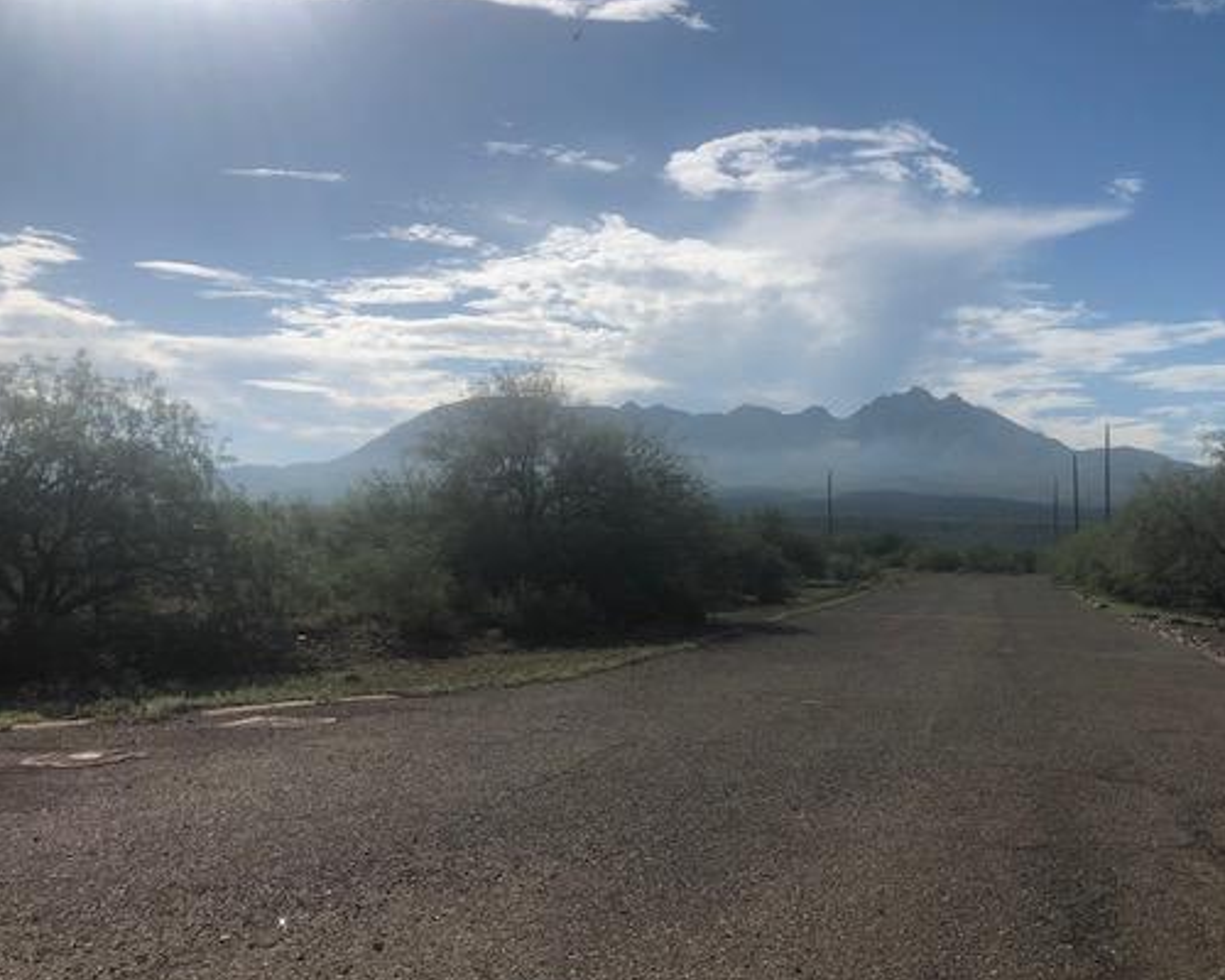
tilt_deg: +1.4
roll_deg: +0.1
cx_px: 742
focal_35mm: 35
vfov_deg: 42.2
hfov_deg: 51.2
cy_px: 495
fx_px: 1269
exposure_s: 1/5348
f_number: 1.8
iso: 20
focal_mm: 3.99
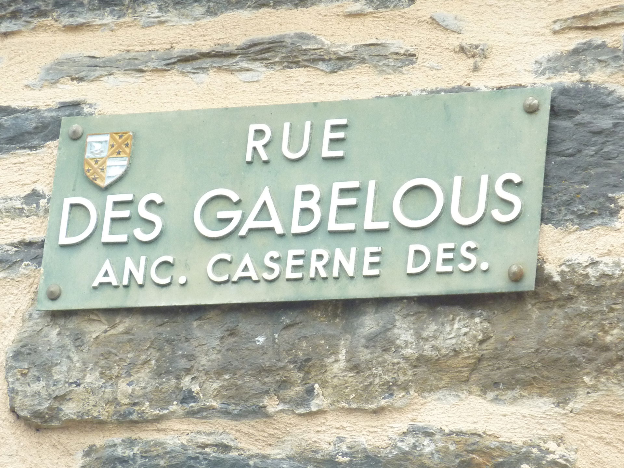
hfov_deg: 8.4
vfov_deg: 6.3
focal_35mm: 235
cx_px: 312
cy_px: 234
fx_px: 4236
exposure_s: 1/80
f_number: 4.5
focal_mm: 32.1
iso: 250
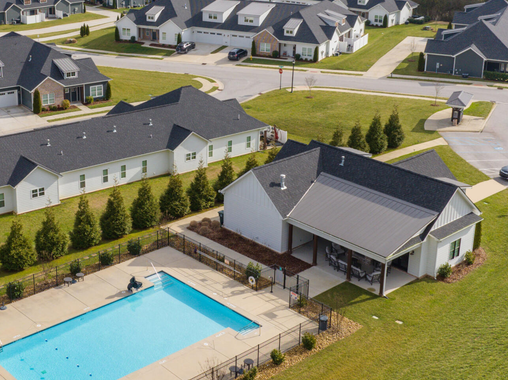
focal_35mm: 56
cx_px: 179
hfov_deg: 34.1
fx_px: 821
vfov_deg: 25.9
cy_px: 127
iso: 100
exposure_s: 1/320
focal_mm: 12.29
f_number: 6.3
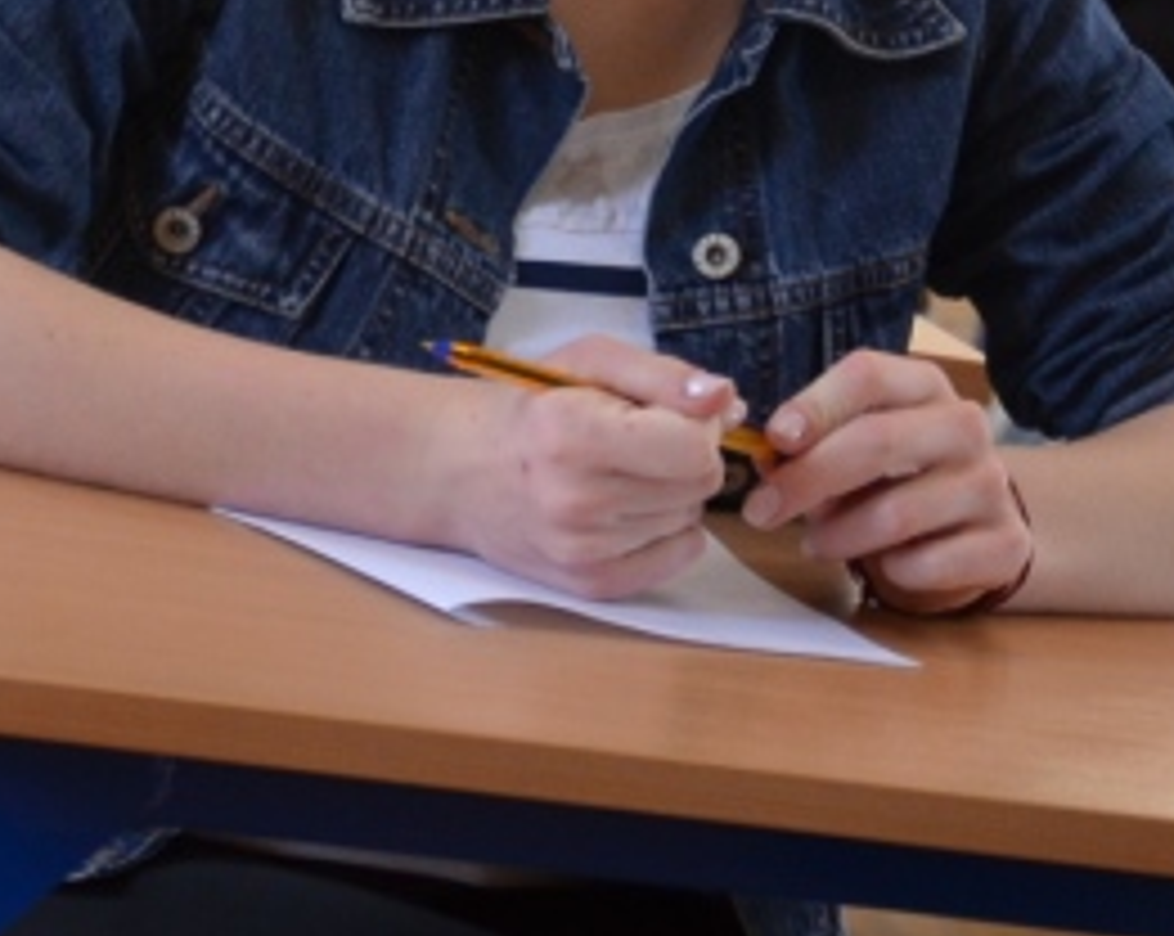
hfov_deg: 7.3
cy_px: -526
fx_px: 9194
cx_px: -54
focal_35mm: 265
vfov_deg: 5.8
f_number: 4.8
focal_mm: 48
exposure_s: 1/60
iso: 800
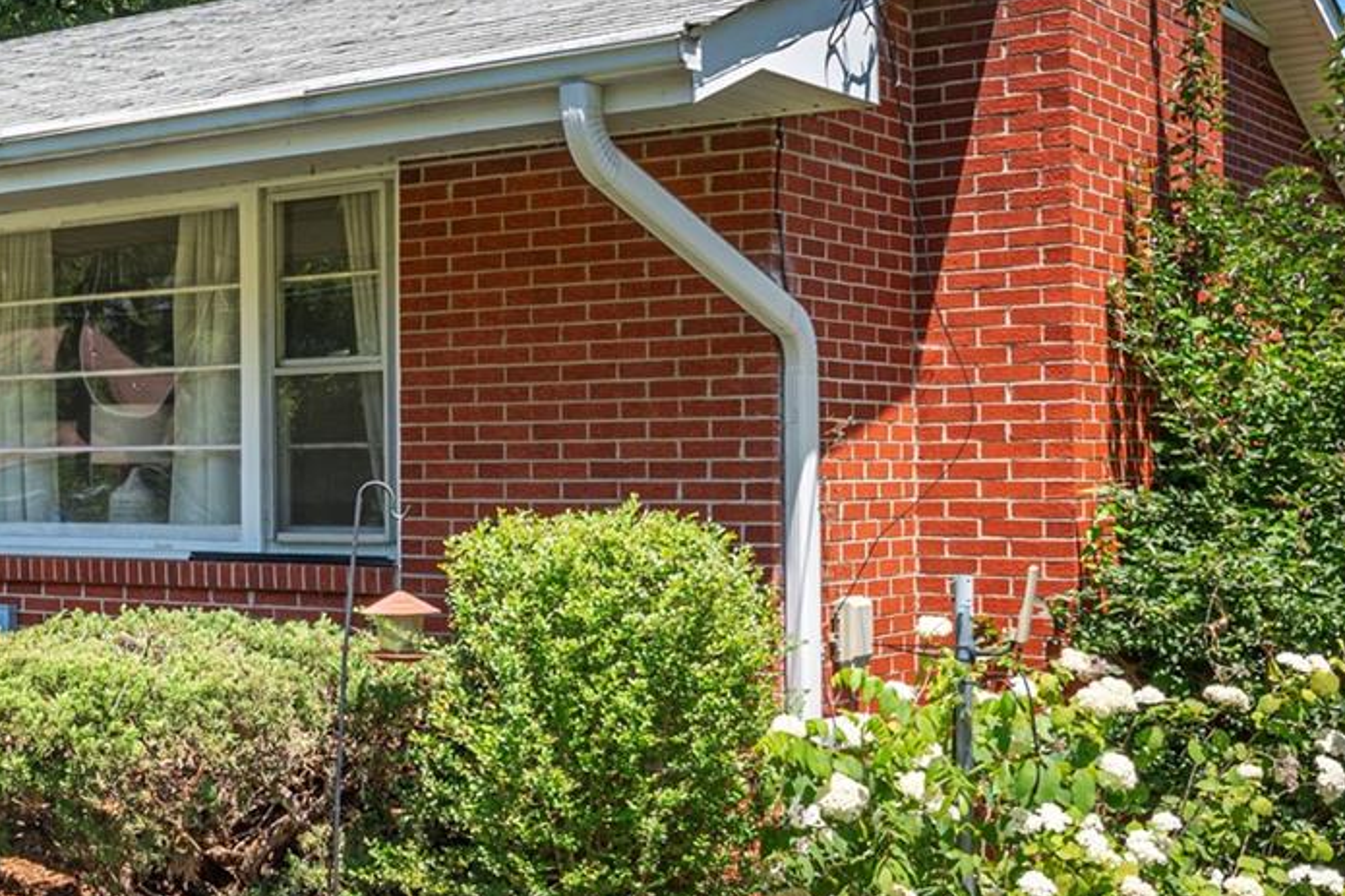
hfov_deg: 32.3
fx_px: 2092
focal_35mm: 56
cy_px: 511
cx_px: -50
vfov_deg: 24.2
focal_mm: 19
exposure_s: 1/640
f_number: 8
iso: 160
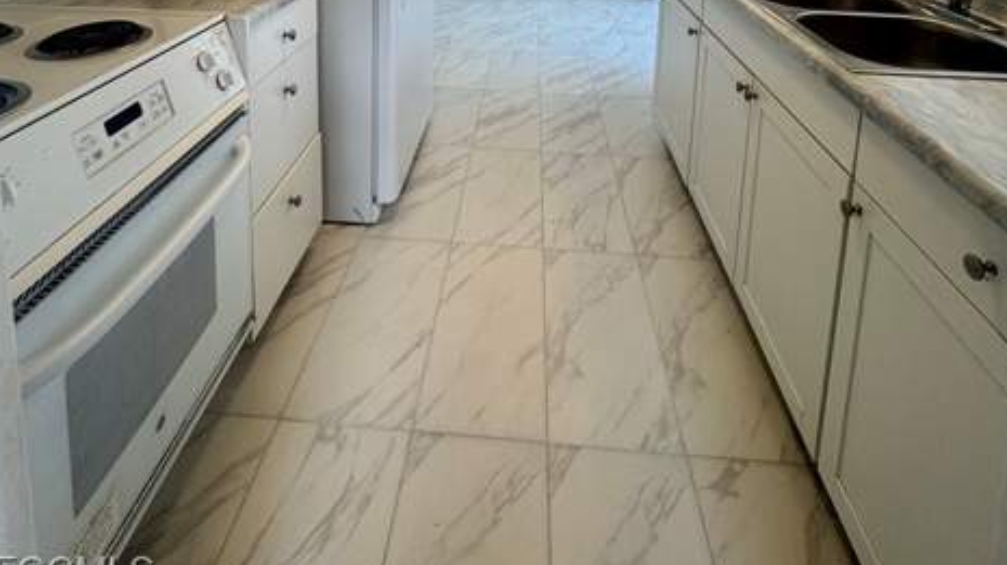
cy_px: -82
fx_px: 560
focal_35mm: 21
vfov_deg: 40.8
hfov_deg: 83.9
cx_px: 502
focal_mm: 2.22
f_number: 2.2
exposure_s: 1/120
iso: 160
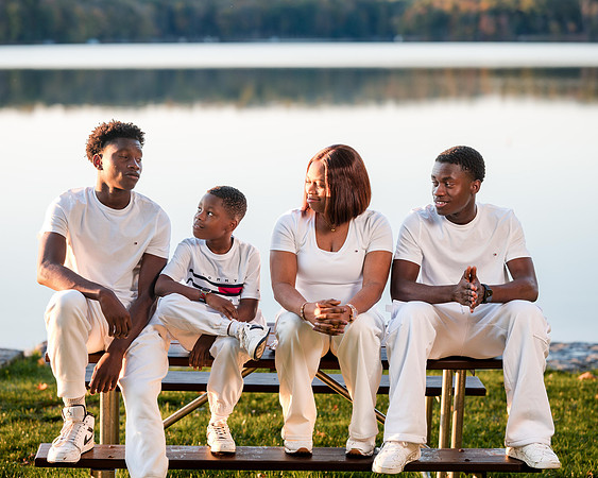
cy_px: 233
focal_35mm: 101
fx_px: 1790
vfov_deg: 15.2
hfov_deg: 19.0
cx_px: 312
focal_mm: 85
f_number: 2.5
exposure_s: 1/400
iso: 160
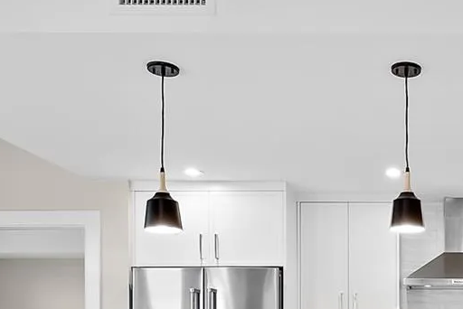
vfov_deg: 25.1
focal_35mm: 50
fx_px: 643
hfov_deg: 36.2
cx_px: 446
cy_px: 342
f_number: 7.1
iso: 320
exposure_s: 1/6
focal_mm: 16
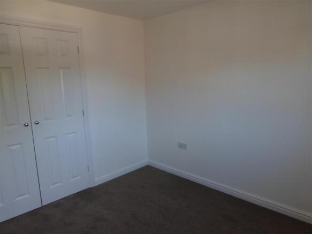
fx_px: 216
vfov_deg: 56.8
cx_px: 156
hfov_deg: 71.6
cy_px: 117
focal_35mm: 24
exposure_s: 1/60
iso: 200
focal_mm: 4.3
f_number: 3.3
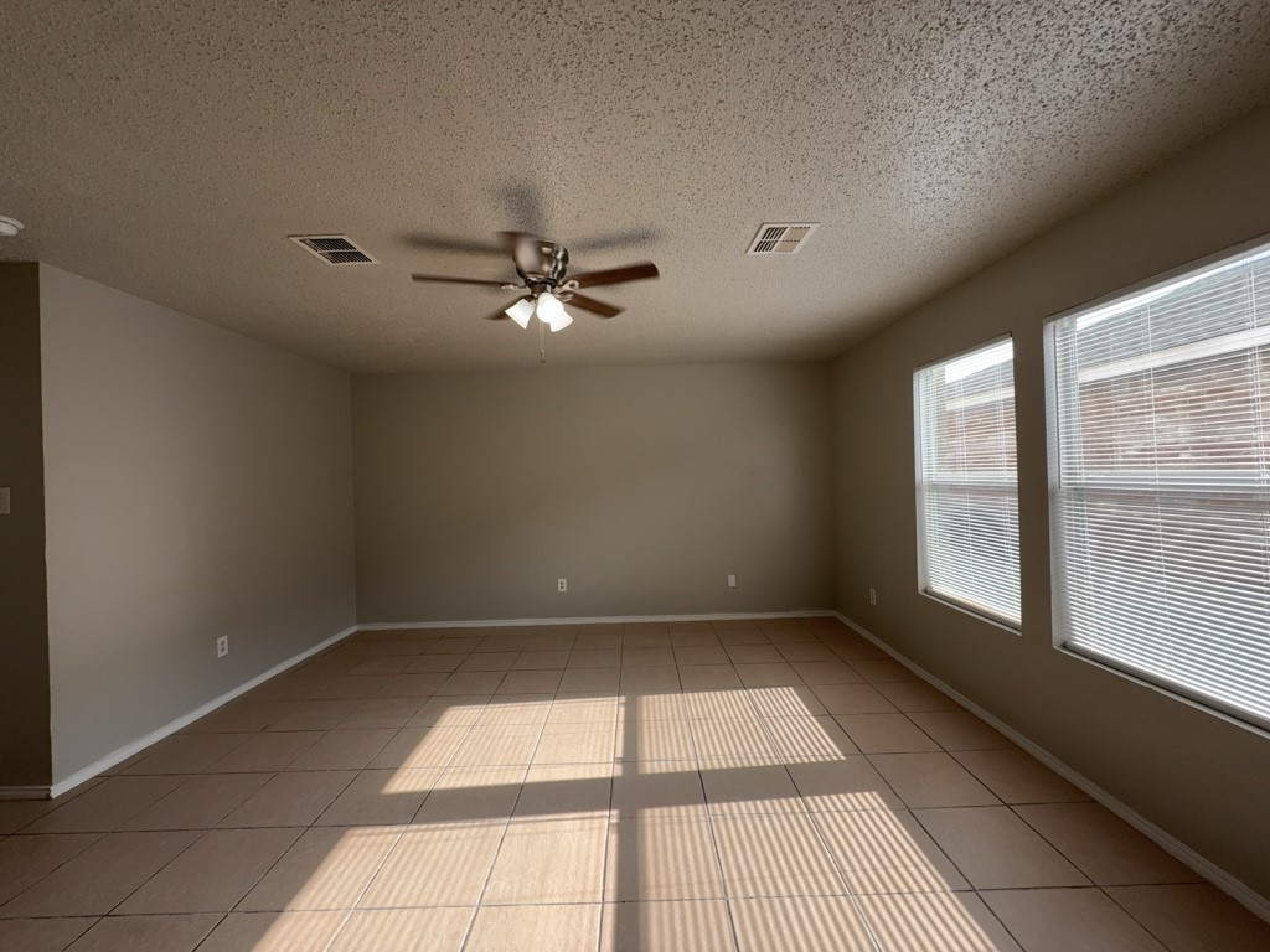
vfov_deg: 85.7
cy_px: 476
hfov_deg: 102.1
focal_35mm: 14
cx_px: 635
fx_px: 514
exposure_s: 1/71
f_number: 2.2
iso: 16
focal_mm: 2.22
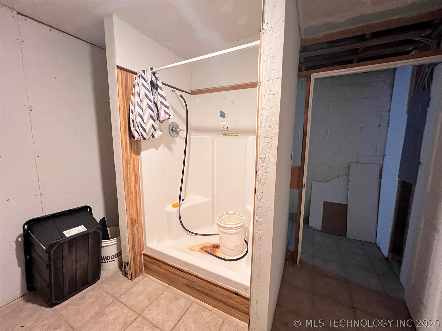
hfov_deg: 106.2
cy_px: 166
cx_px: 221
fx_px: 166
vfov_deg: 89.9
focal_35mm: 13
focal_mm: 1.57
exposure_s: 1/30
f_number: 1.8
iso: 1250
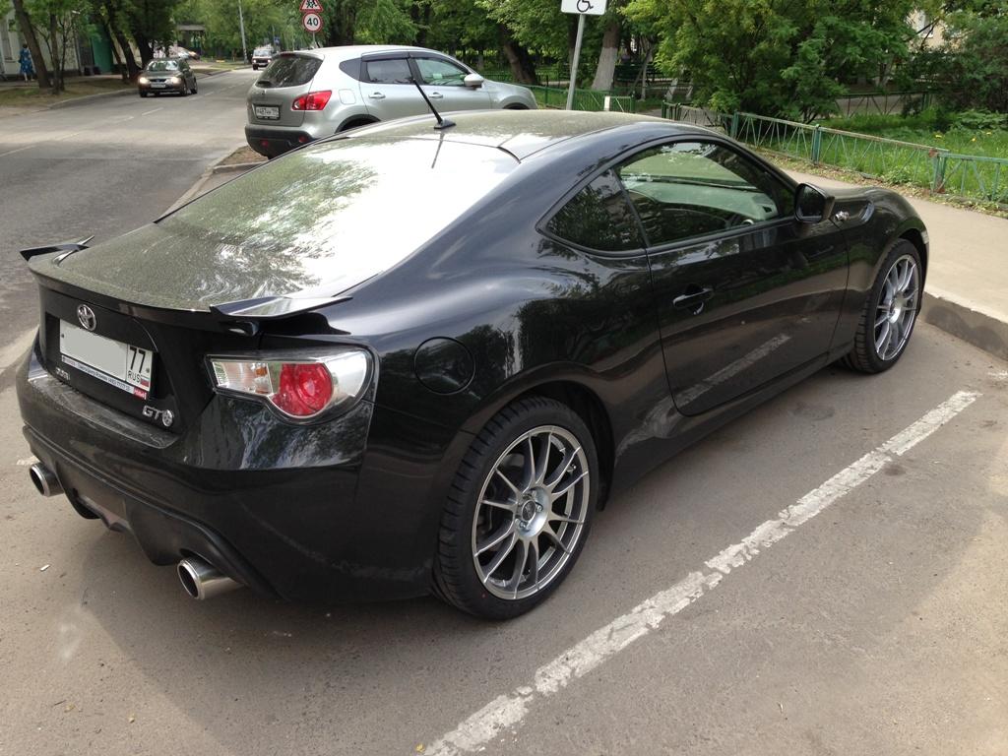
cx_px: 504
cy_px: 378
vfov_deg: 42.9
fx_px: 961
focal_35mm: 33
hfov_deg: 55.4
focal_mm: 4.13
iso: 50
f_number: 2.4
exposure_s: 1/223
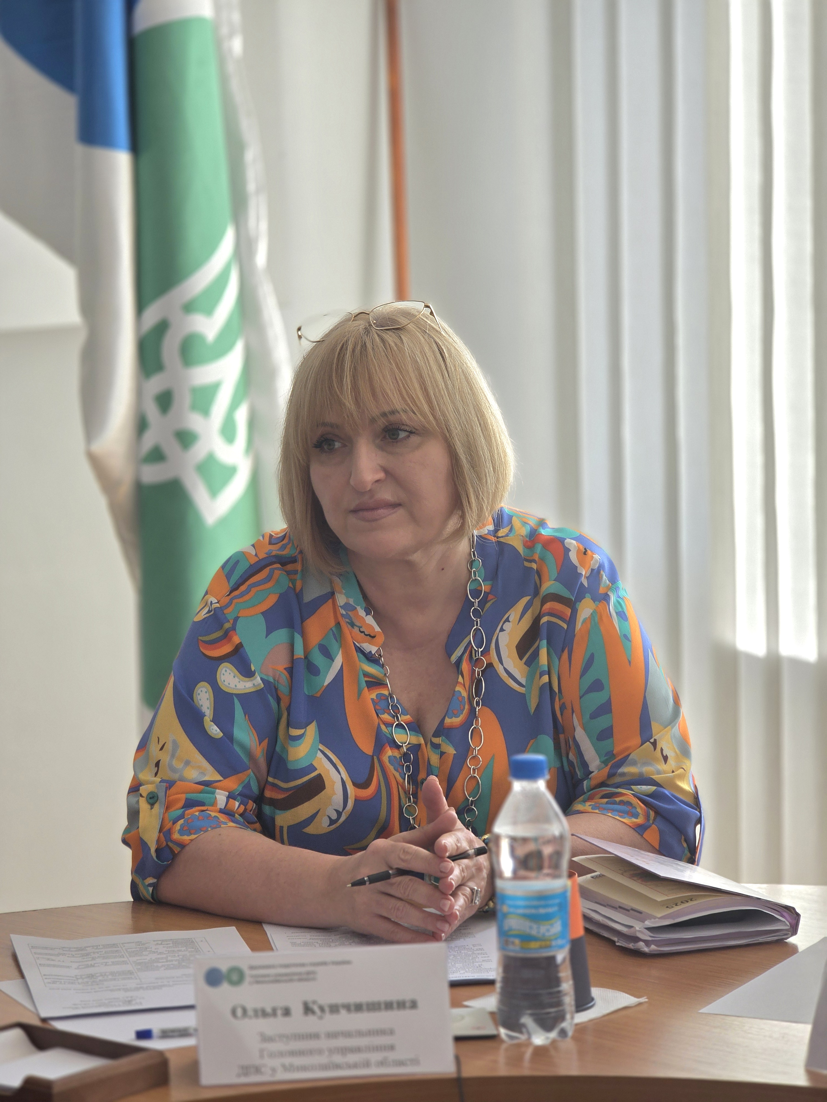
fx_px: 3663
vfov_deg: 17.1
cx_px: 414
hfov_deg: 12.9
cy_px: 551
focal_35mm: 115
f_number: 3.4
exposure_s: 1/101
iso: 64
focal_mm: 18.6
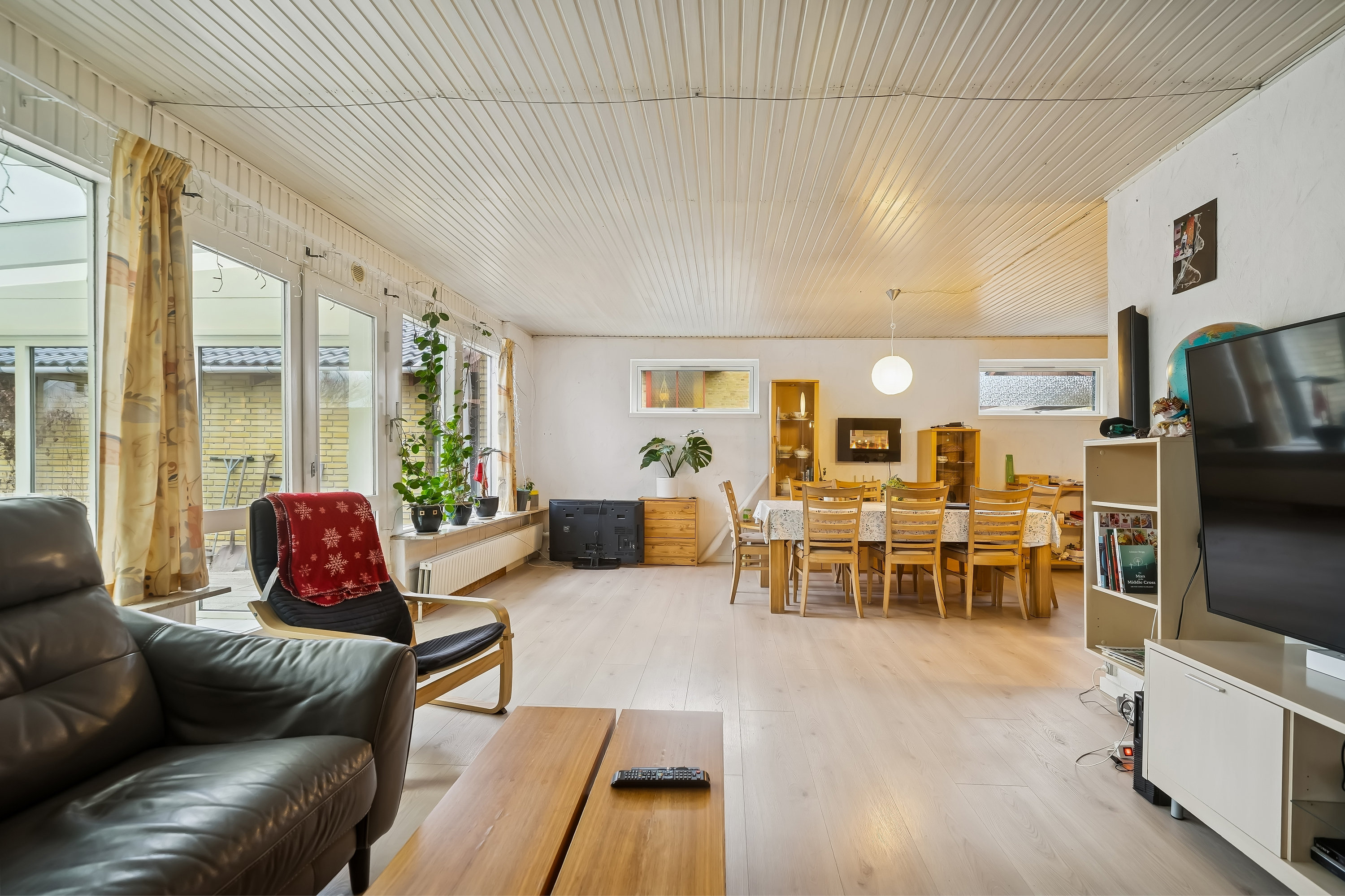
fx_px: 560
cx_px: 672
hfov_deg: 100.4
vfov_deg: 77.3
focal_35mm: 15
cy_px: 448
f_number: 6.3
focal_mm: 15
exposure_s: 1/5
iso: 400
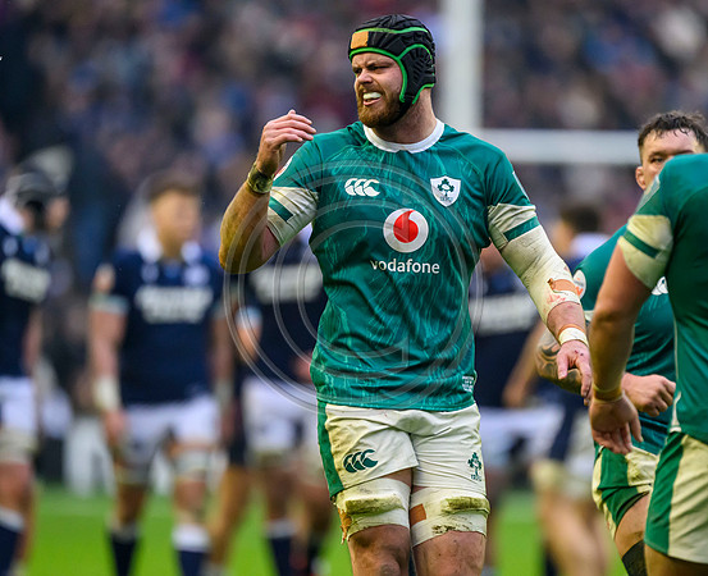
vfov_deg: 2.2
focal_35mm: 718
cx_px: 418
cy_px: 325
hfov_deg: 2.7
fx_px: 15155
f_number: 4
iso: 5000
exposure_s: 1/1600
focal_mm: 560
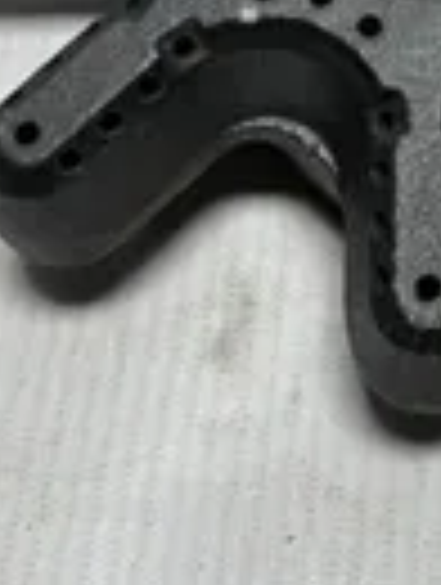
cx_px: 459
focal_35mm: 80
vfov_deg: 22.5
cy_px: -112
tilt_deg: -52.1
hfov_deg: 18.0
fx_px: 1354
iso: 50
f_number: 1.6
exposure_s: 1/466
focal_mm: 5.96
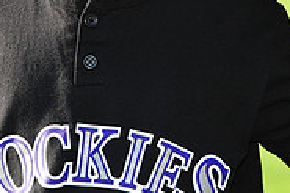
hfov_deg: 5.1
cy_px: -85
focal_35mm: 408
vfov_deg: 3.4
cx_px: 91
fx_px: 3284
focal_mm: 130
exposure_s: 1/400
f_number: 5
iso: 200
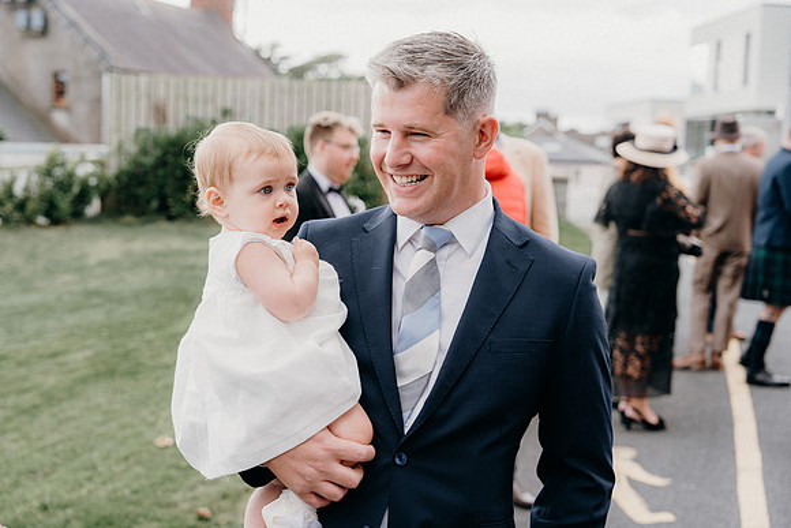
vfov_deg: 27.0
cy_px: 264
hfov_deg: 39.6
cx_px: 396
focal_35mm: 50
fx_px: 1099
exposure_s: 1/200
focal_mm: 50
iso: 125
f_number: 3.5
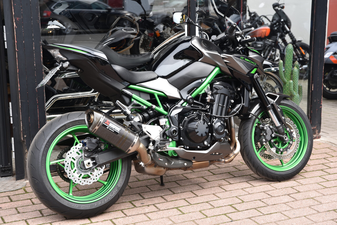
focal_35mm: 65
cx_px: 168
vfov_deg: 20.9
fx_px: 609
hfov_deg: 30.9
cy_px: 112
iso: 100
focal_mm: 65
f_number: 4.5
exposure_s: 1/80
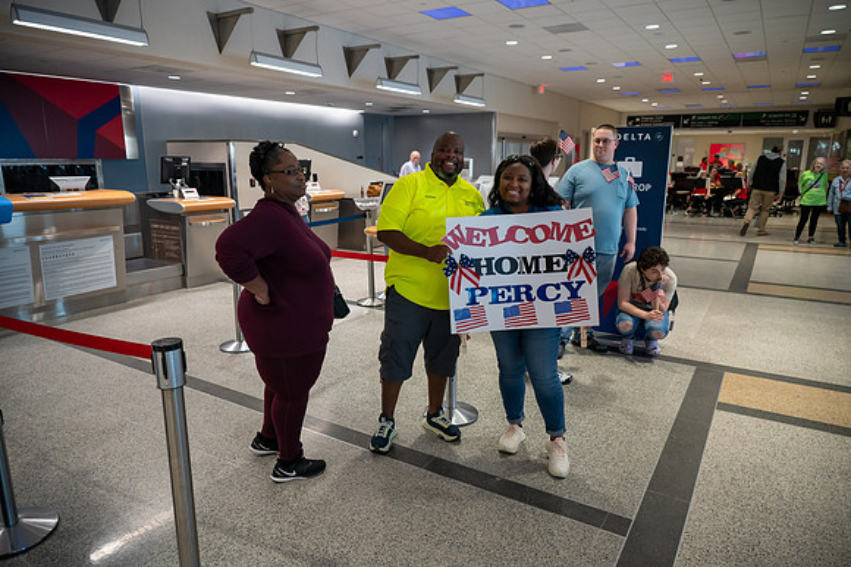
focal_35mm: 24
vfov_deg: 53.1
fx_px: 567
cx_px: 426
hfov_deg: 73.8
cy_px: 284
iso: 3600
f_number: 4
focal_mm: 24
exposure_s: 1/200
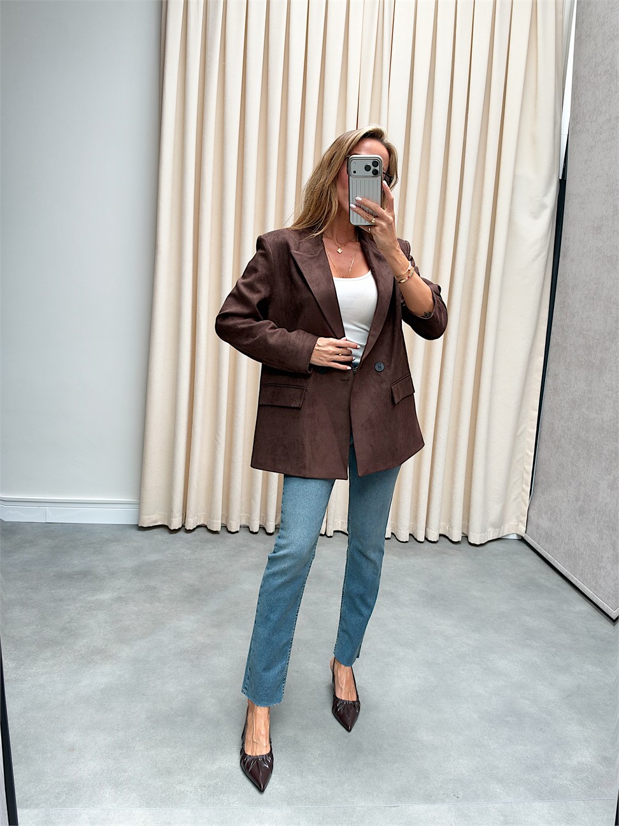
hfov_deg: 48.2
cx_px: 310
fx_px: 691
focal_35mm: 29
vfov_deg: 61.7
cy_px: 413
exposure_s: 1/121
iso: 125
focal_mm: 6.93
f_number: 1.8
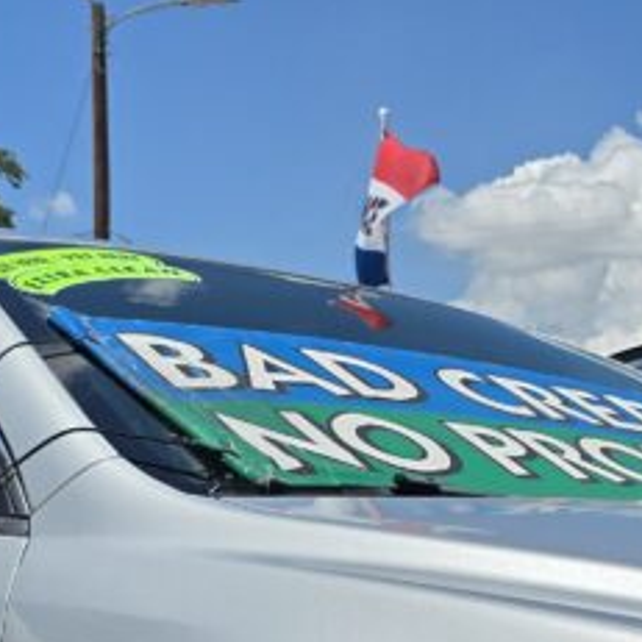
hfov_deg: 19.1
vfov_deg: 18.6
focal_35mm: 90
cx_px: 536
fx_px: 1888
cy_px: 700
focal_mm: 6.3
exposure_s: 1/1279
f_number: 1.7
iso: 12
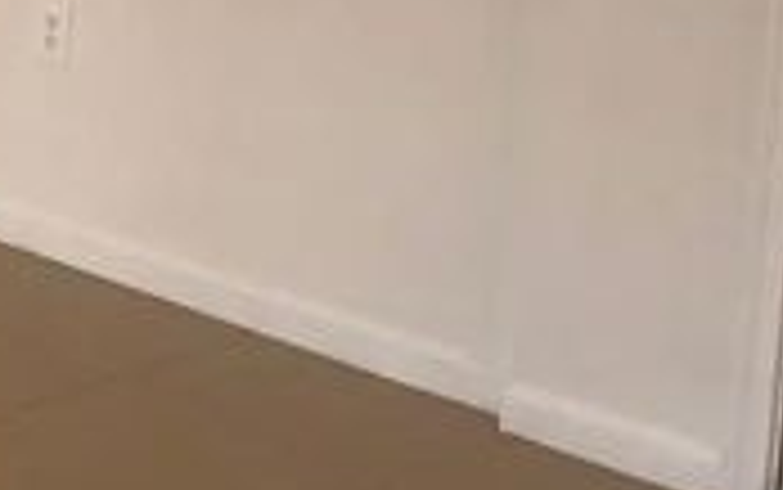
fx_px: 2327
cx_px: -567
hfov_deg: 16.4
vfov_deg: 11.5
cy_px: -252
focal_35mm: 109
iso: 50
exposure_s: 1/120
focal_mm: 4
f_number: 1.8
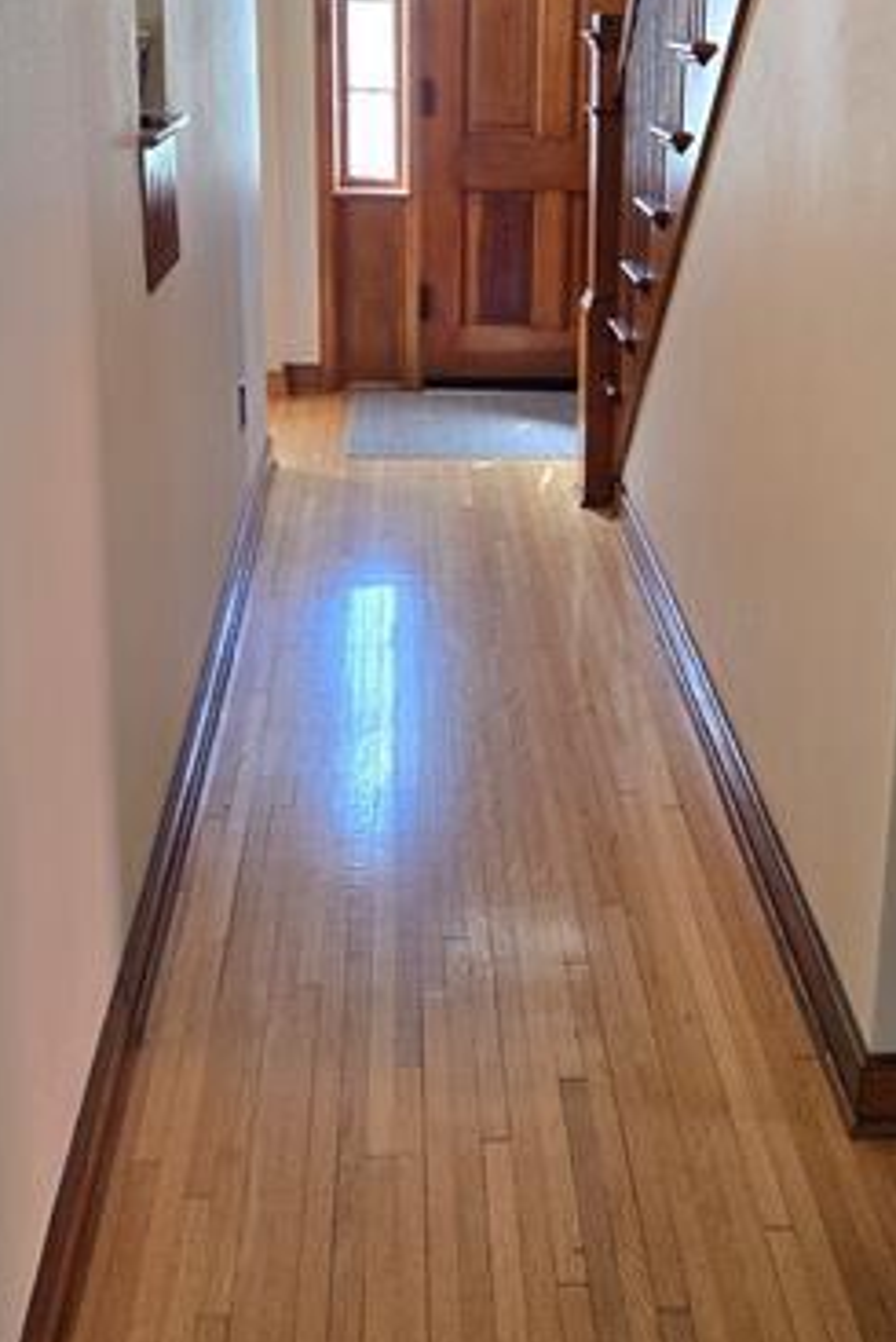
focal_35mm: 50
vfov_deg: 39.4
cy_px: 541
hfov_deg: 26.9
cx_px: 560
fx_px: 1865
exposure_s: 1/120
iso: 250
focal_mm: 5.4
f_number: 1.8
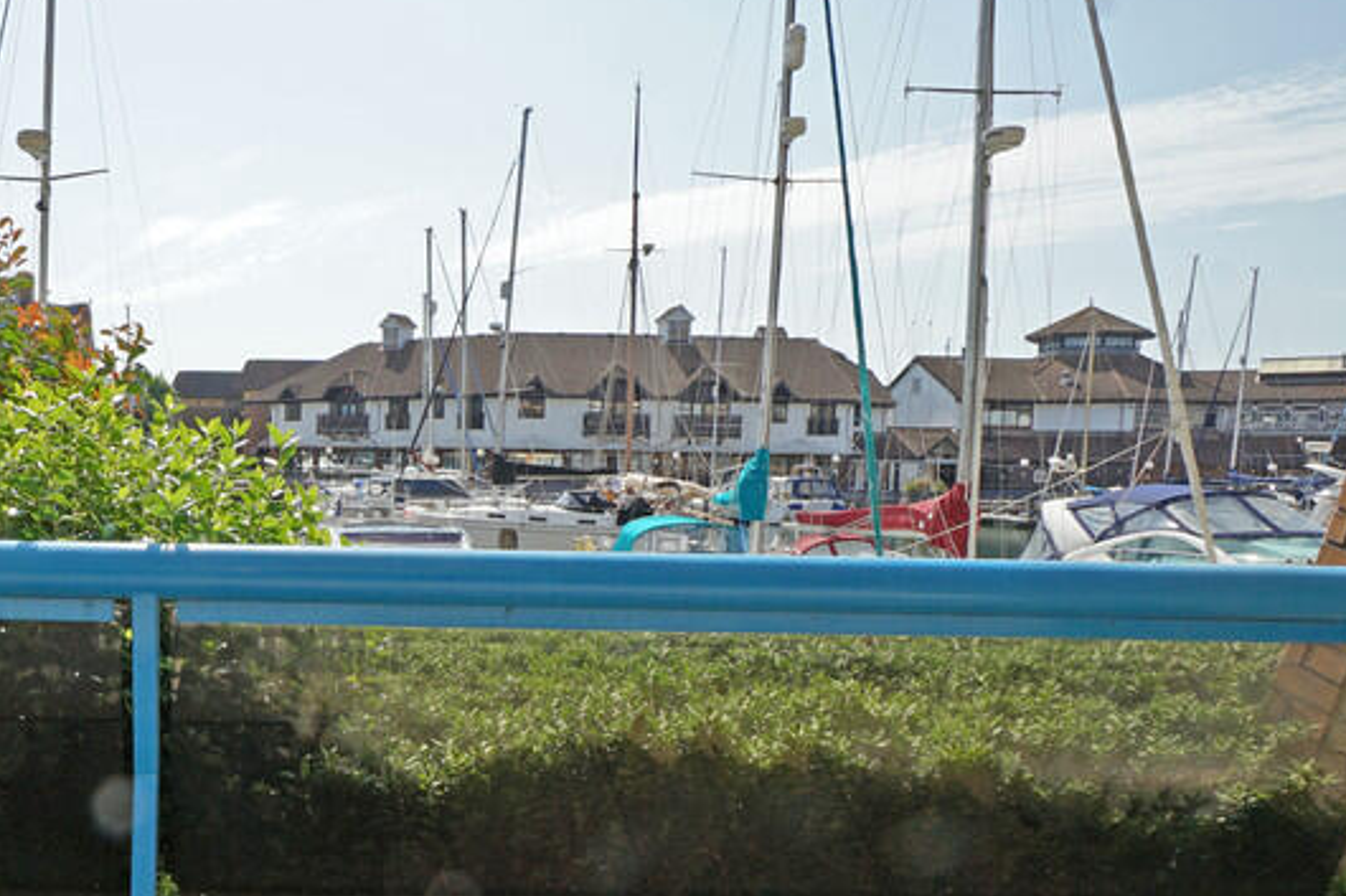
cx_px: 241
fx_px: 1084
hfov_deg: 58.1
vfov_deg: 44.5
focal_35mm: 29
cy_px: 565
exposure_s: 1/125
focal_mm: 10
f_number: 13
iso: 100
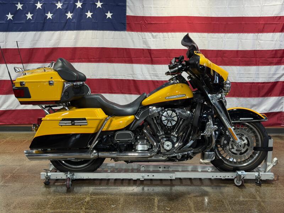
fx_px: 394
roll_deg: +0.2
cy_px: 106
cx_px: 142
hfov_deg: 39.7
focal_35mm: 48
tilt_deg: -10.0
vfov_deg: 30.3
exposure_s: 1/60
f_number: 1.78
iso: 50
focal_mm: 6.76
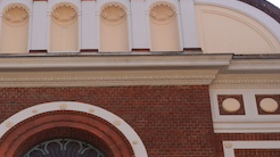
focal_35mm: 112
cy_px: 167
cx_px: 50
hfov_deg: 18.9
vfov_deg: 10.7
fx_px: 831
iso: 100
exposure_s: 1/200
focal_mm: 35
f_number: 7.1
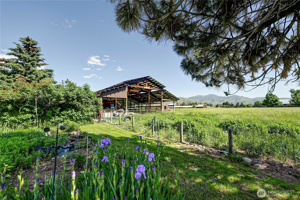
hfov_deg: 104.3
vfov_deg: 81.2
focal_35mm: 14
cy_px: 100
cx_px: 150
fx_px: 117
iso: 200
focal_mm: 14
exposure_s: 1/2000
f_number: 5.6
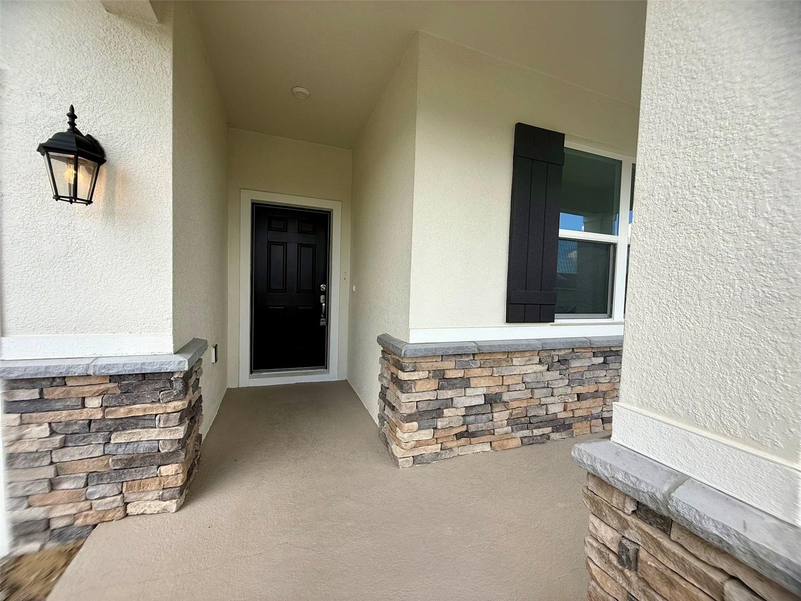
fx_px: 324
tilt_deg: -2.5
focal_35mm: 14
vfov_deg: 85.7
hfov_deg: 102.1
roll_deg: -1.9
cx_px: 400
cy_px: 300
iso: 50
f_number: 2.2
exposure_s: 1/448
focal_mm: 2.22
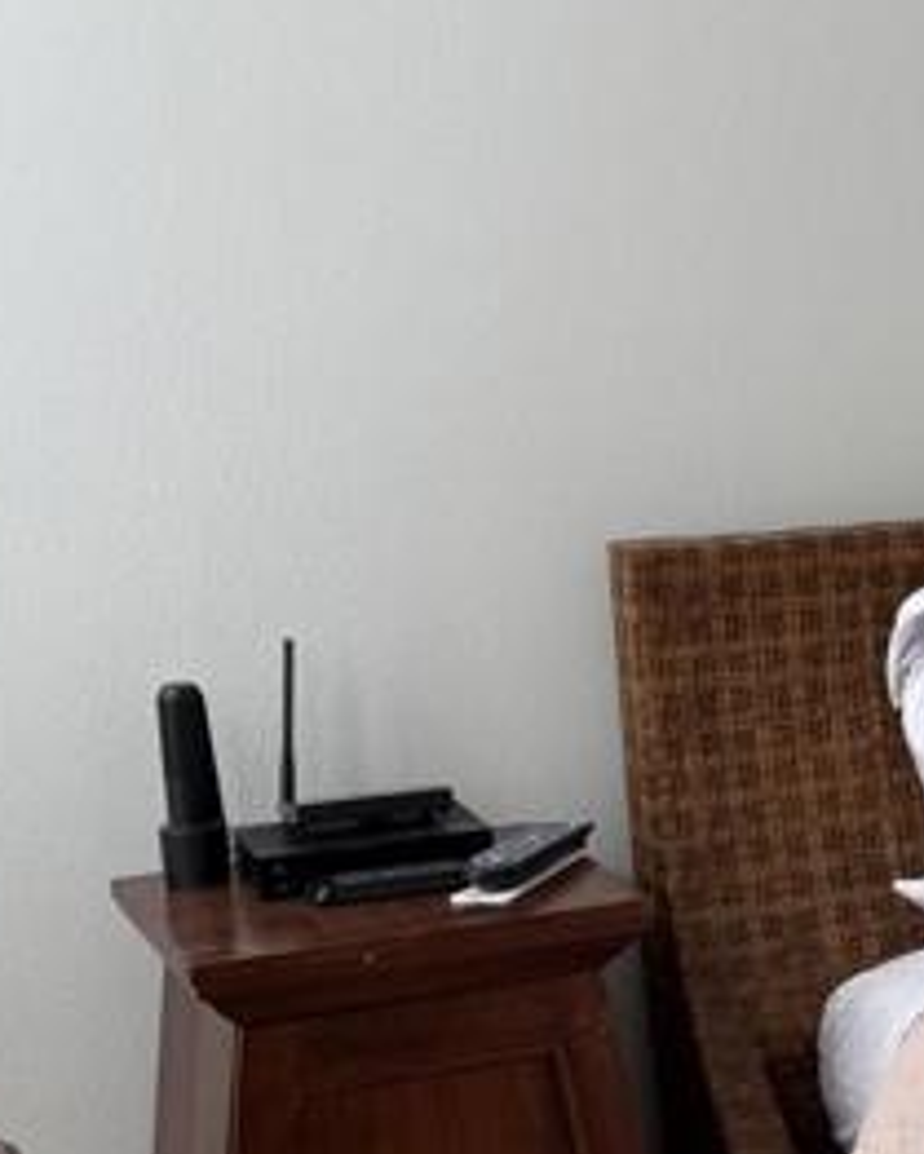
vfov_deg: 20.8
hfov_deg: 14.5
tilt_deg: -10.8
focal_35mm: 92
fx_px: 3143
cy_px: 659
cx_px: 1702
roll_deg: +0.9
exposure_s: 1/303
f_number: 1.78
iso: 80
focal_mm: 6.76
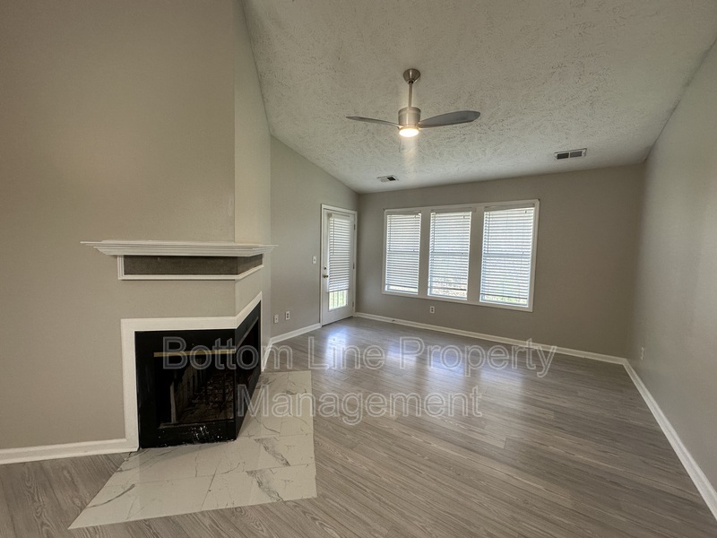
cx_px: 358
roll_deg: -0.7
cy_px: 269
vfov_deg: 85.7
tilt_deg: -3.7
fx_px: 290
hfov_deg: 102.1
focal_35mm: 14
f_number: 2.2
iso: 100
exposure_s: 1/120
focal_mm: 2.22
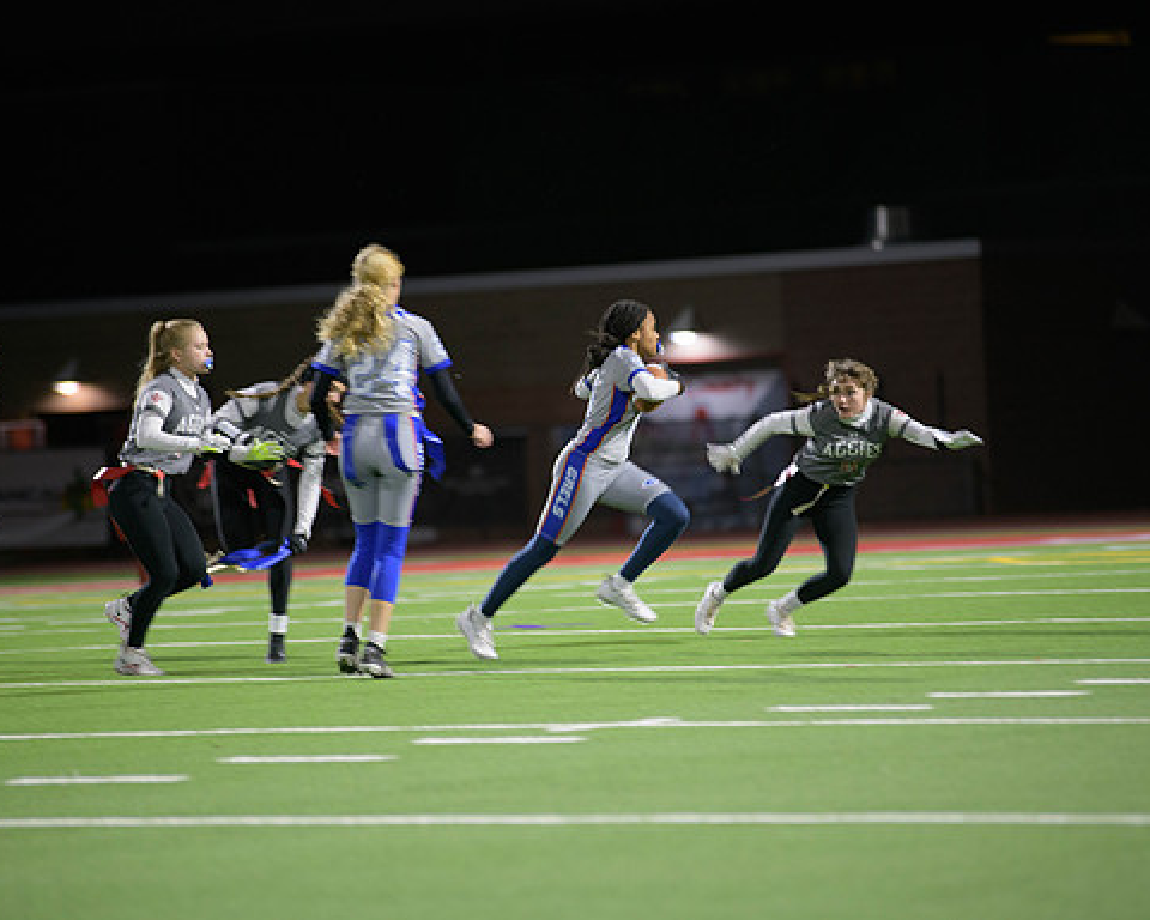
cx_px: 585
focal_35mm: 227
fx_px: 7726
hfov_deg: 8.5
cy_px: 461
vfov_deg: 6.8
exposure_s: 1/200
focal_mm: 200
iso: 1600
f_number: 2.8
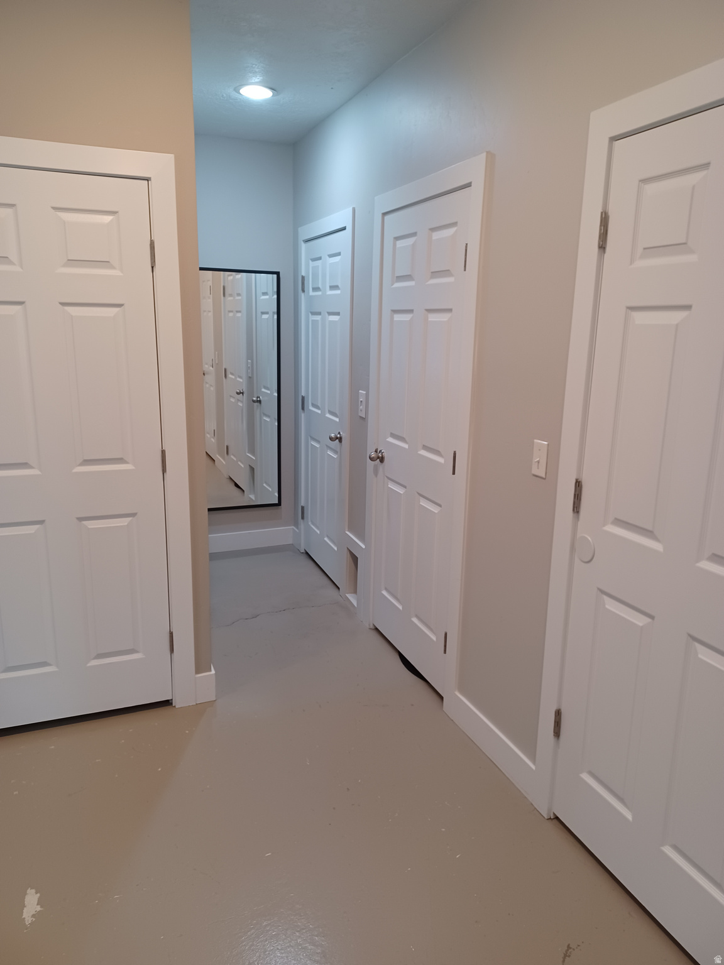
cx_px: 362
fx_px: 697
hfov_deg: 54.9
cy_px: 482
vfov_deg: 69.4
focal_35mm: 25
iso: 320
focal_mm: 4.6
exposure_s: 1/40
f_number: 1.8
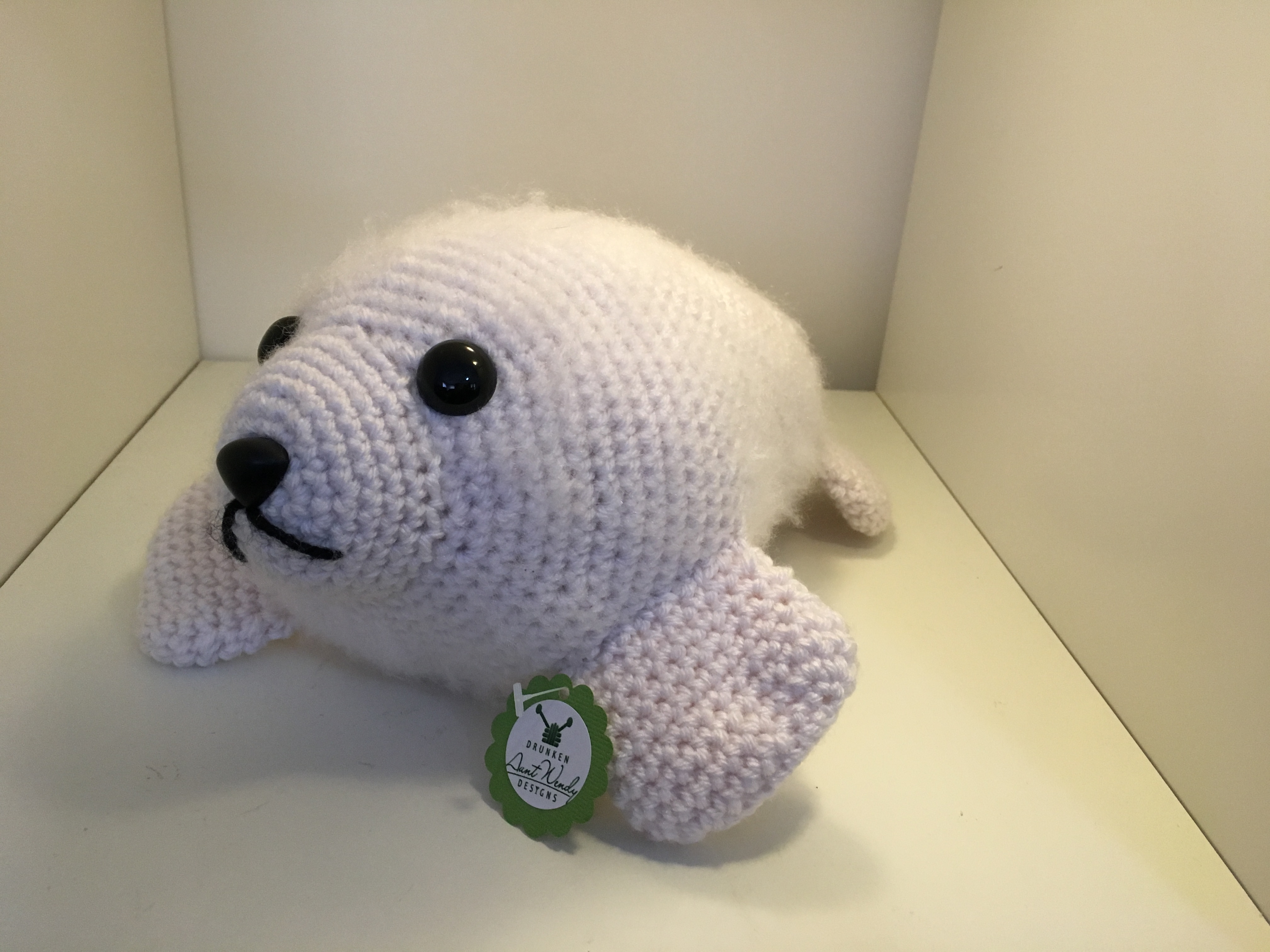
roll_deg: -3.8
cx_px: 635
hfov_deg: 61.7
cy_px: 476
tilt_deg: -25.8
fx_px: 1064
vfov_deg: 48.2
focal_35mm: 29
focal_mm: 4.15
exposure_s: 1/30
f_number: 2.2
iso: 125
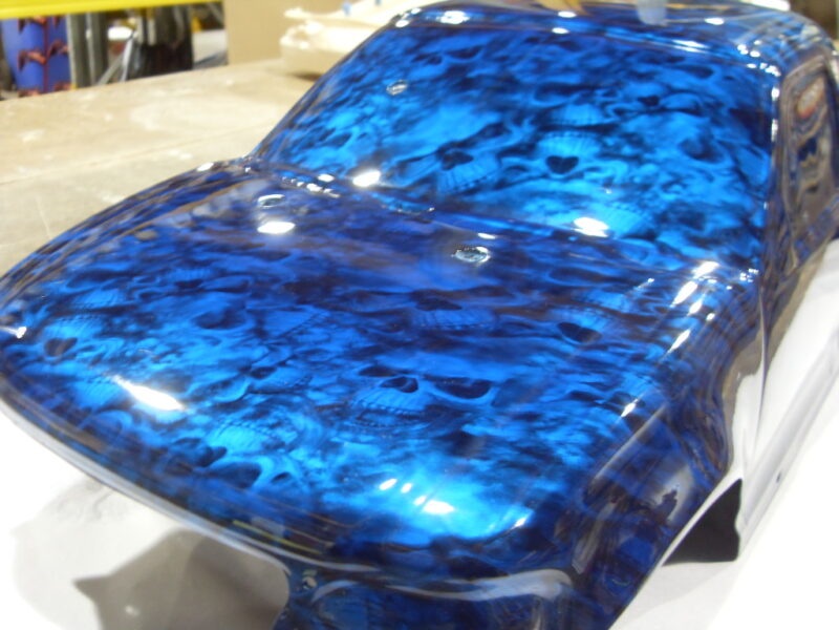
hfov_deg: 52.6
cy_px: 315
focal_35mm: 35
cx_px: 420
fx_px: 848
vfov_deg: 40.7
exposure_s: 1/10
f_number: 2.8
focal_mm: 6.3
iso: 200
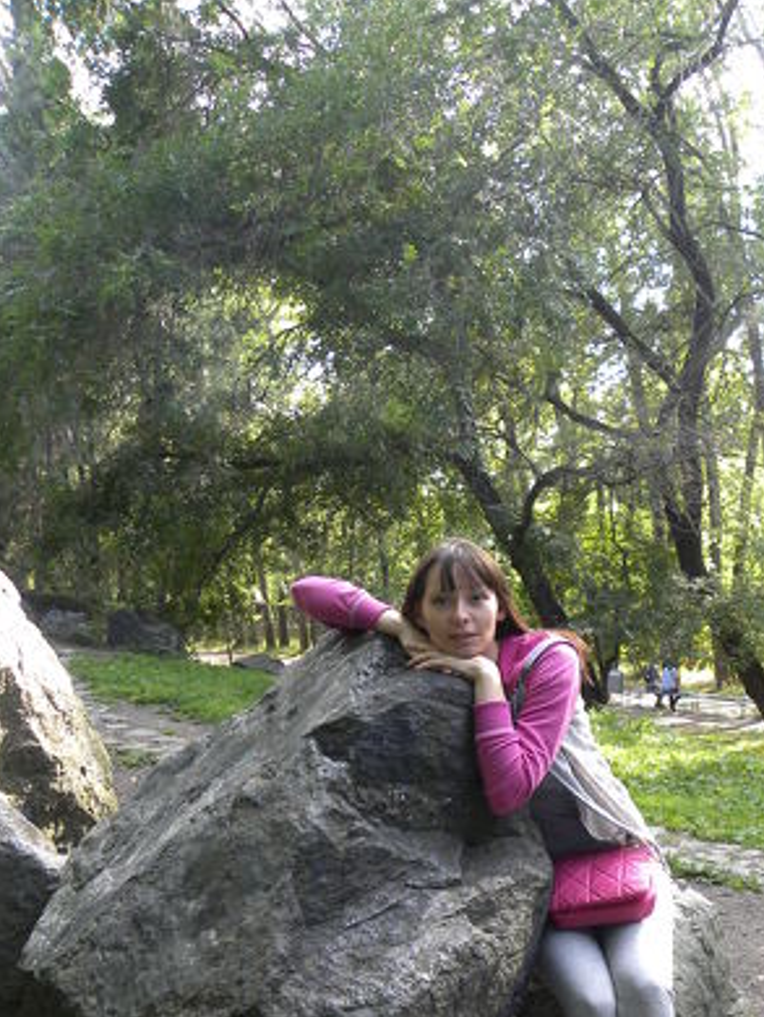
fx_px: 1176
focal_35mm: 40
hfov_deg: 35.6
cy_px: 767
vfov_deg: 45.1
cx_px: 516
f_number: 2.8
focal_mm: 4.6
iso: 93
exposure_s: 1/65.7
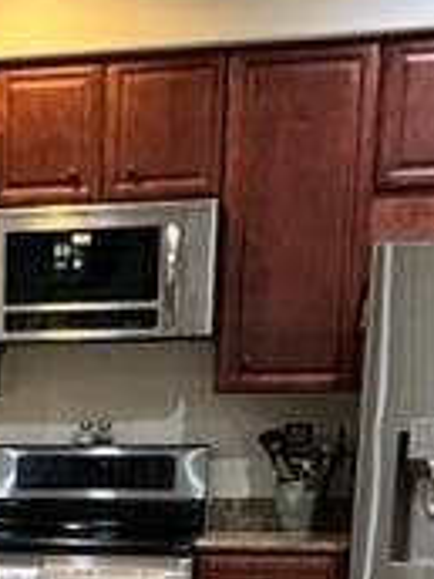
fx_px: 1622
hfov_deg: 14.3
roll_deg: +1.3
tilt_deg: -8.9
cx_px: -212
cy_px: 730
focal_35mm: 97
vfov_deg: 18.9
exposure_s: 1/60
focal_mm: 5.7
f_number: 1.5
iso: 320
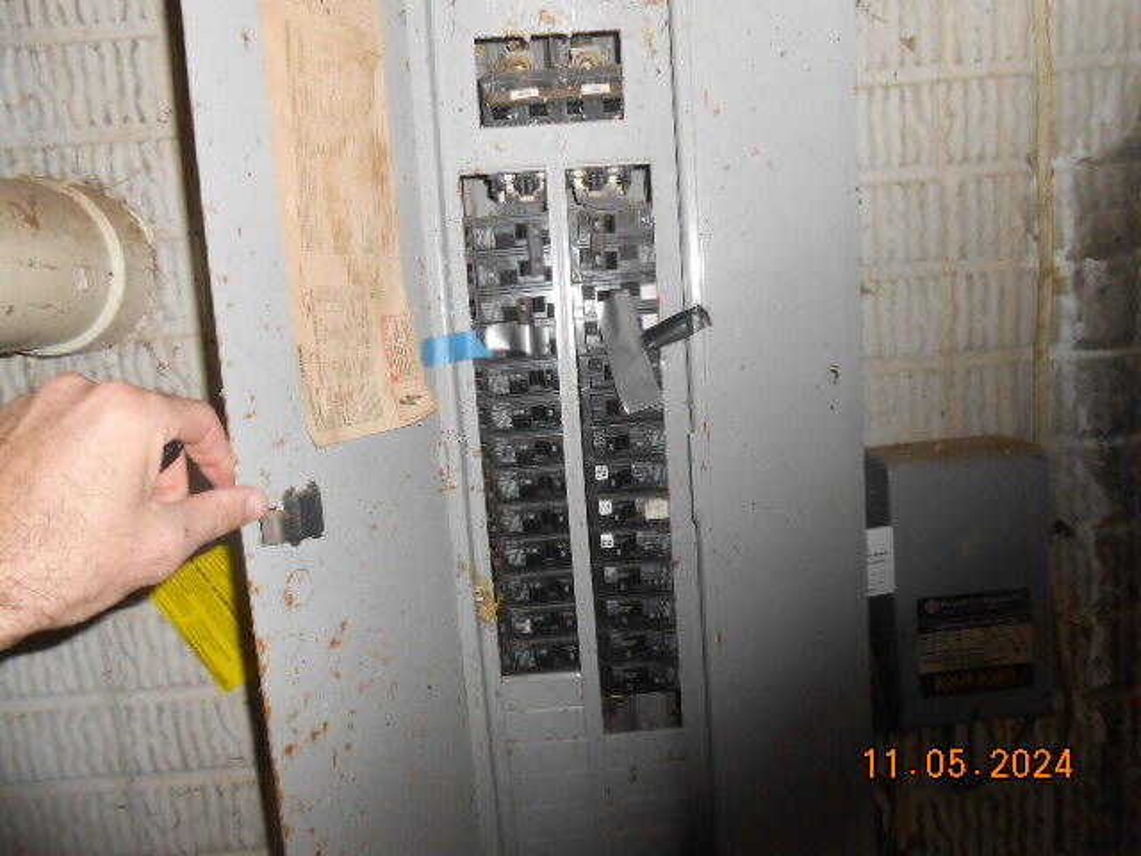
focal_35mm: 26
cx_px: 570
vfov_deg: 53.1
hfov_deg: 67.3
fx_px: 857
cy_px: 428
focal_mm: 4.6
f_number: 3.5
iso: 200
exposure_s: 1/25
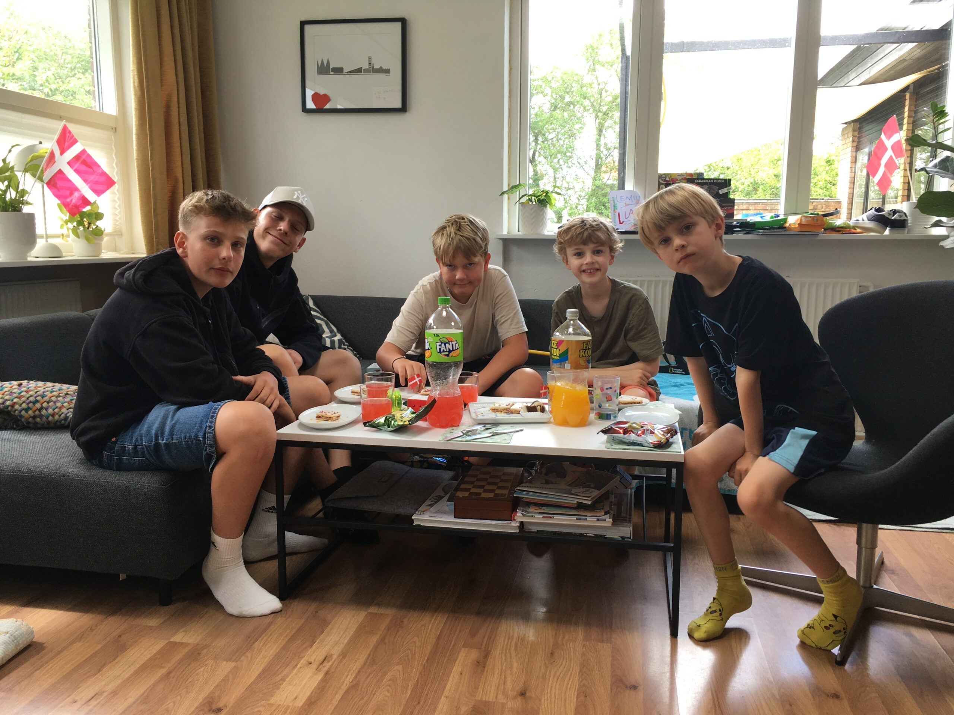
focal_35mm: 29
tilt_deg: -6.8
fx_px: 799
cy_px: 358
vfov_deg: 48.2
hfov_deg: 61.7
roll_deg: -0.5
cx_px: 477
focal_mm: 4.15
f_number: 2.2
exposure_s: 1/50
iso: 25
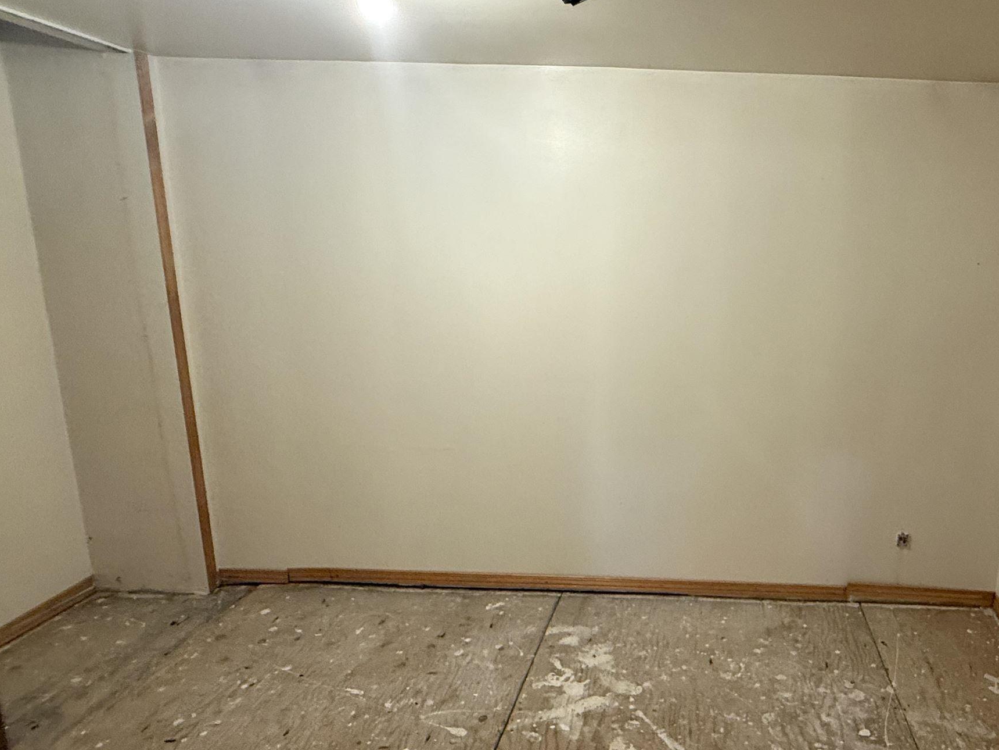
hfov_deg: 66.3
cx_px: 713
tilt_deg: -10.9
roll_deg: -2.6
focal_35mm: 25
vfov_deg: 54.8
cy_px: 406
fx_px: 721
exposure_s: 1/60
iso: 320
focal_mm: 2.22
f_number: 2.2
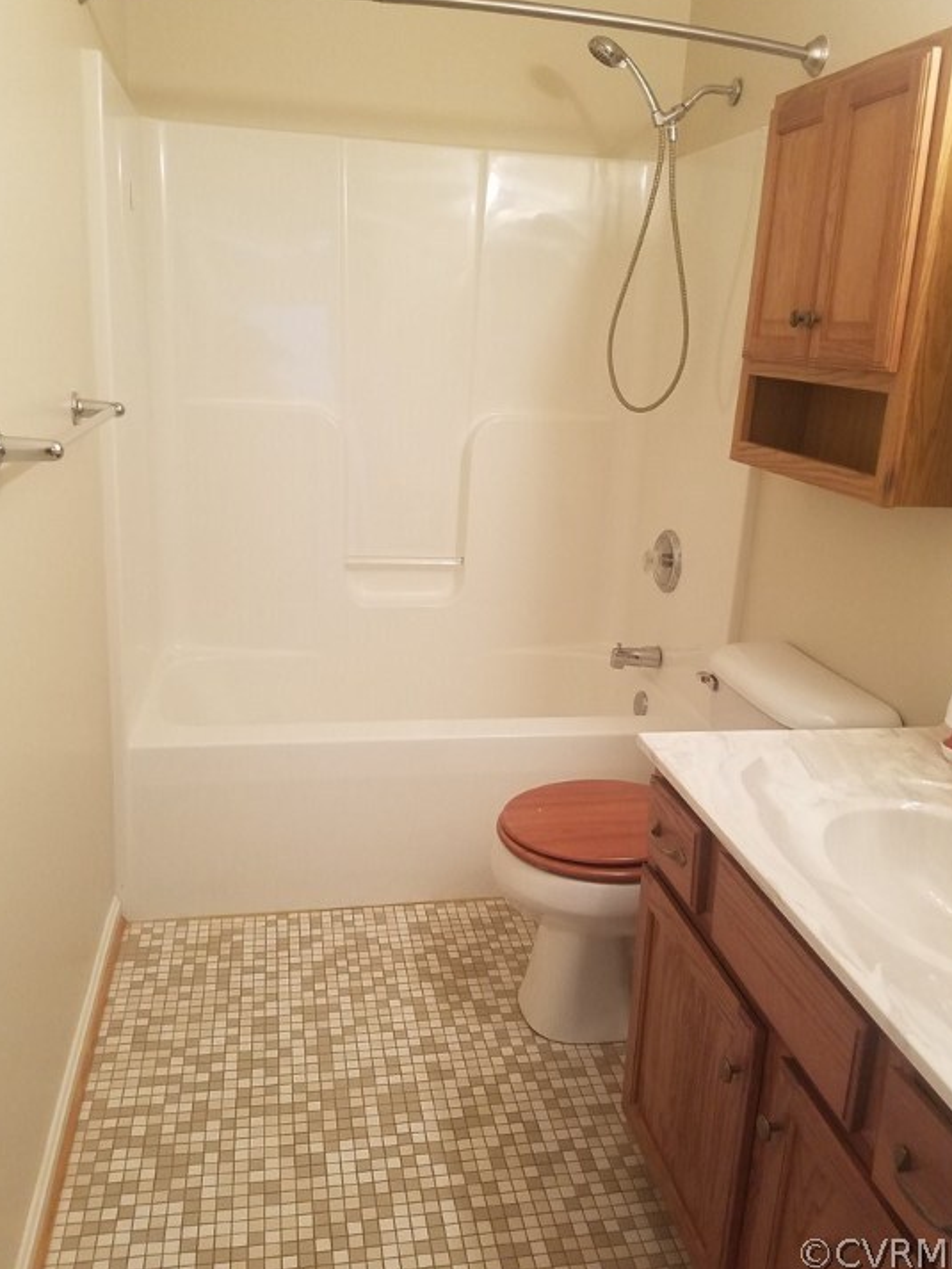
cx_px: 491
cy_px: 600
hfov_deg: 49.8
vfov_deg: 63.4
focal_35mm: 28
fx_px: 1026
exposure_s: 1/30
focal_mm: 4.2
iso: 160
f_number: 1.7
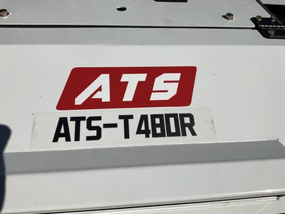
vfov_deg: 48.2
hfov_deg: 61.7
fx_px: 239
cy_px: 107
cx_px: 142
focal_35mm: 29
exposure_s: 1/10204
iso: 25
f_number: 1.8
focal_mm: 3
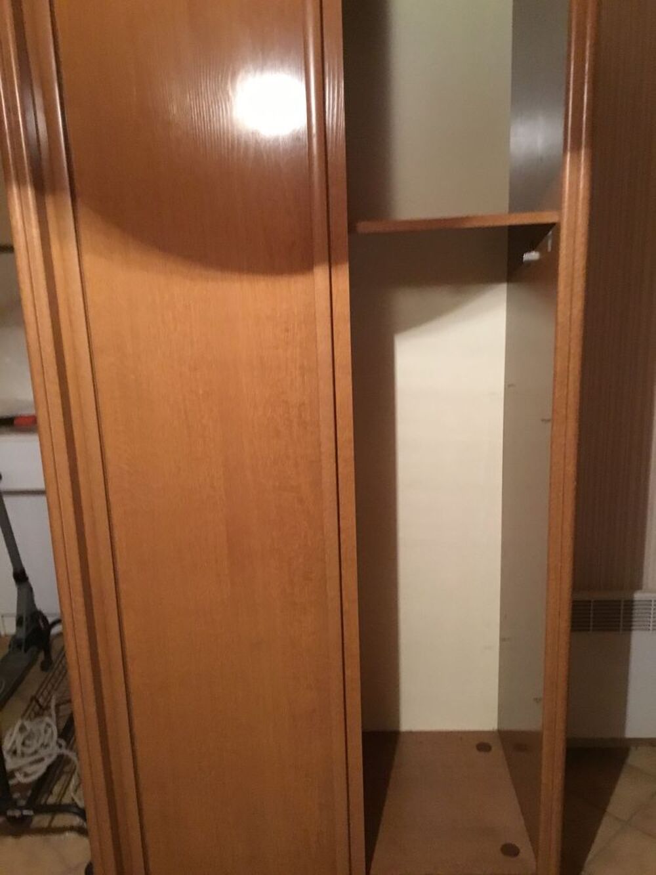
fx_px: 783
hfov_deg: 45.4
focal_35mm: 31
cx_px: 328
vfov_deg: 58.3
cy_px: 438
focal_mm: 3.3
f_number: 2.4
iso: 400
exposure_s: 1/17
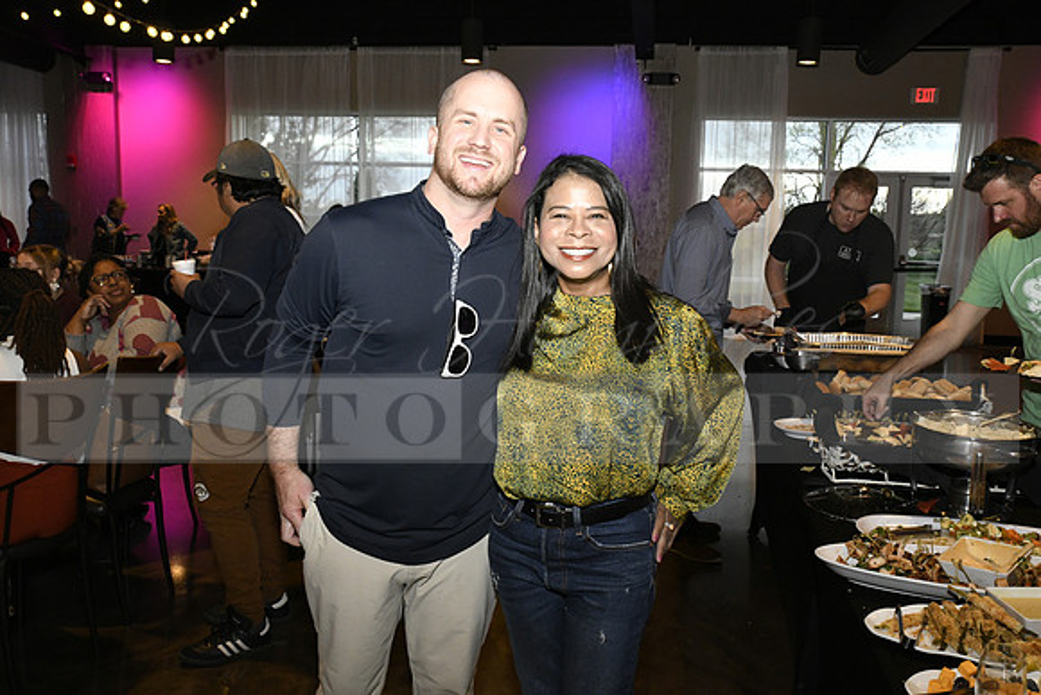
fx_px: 926
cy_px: 348
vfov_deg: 41.1
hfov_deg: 58.7
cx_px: 520
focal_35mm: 32
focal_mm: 32
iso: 6400
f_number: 11
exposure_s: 1/60
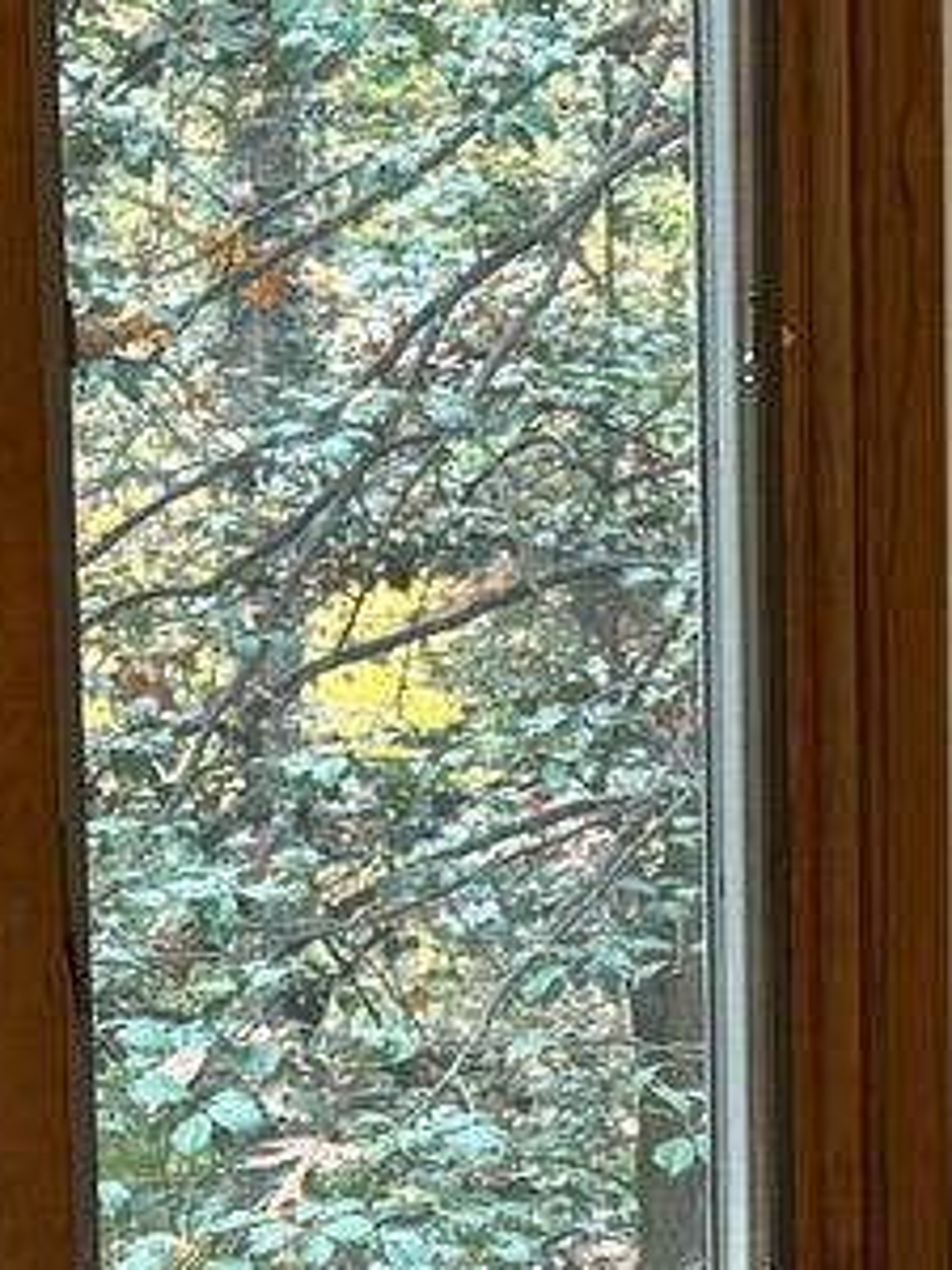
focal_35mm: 164
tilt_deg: -11.2
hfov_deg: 8.9
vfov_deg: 11.9
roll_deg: -0.1
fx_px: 6014
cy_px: 1219
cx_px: 1324
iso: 100
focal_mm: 6.76
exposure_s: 1/60
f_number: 1.78
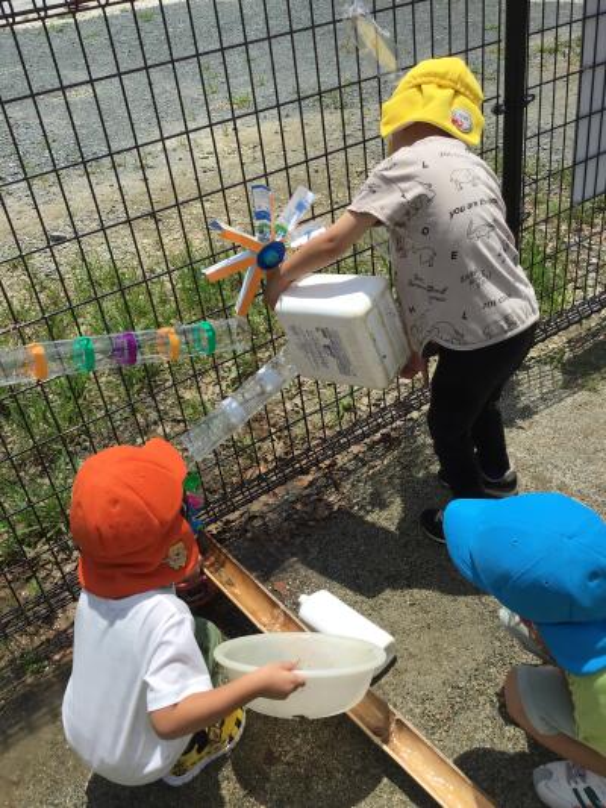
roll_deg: +10.2
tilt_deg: -35.2
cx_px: 303
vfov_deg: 58.3
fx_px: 723
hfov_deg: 45.5
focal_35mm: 31
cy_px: 404
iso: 25
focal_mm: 3.3
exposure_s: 1/1852
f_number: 2.4
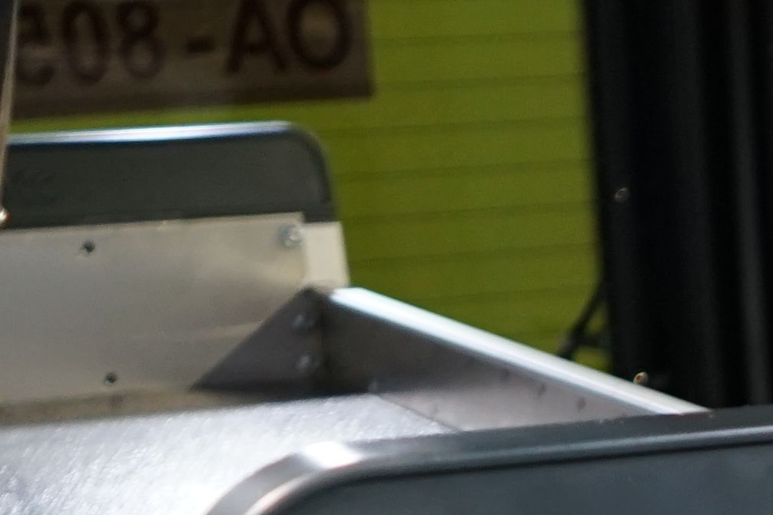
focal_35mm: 167
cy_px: 1159
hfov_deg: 10.5
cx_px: 1905
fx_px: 3586
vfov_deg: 7.7
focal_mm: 28
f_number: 3.5
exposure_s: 1/30
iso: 640
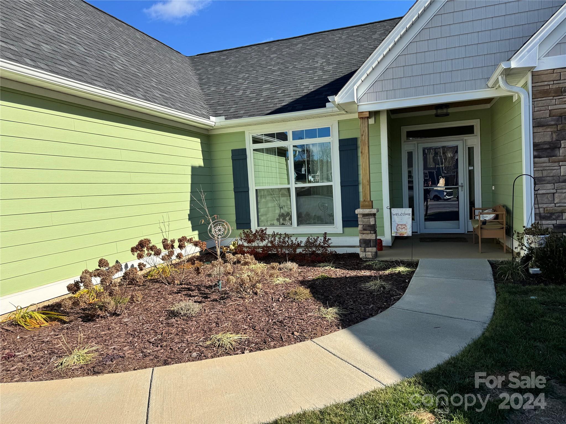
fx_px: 392
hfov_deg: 71.6
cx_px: 283
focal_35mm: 24
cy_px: 212
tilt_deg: -3.0
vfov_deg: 56.8
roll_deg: +3.4
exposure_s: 1/4950
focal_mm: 6.76
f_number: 1.78
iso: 80
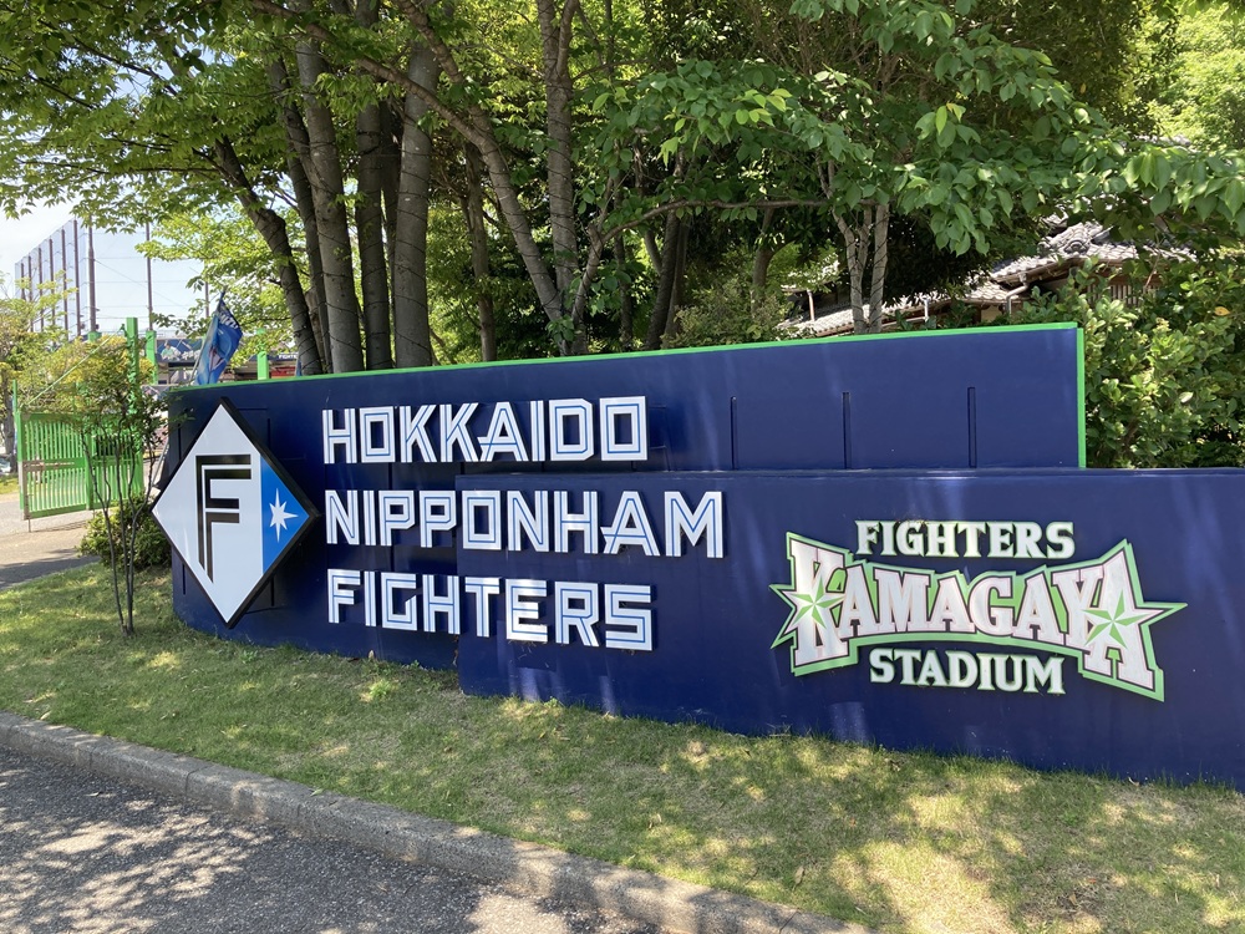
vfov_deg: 49.7
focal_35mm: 28
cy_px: 467
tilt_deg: +0.2
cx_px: 622
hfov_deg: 63.4
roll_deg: +0.4
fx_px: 1007
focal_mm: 3.99
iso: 20
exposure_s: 1/371
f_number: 1.8
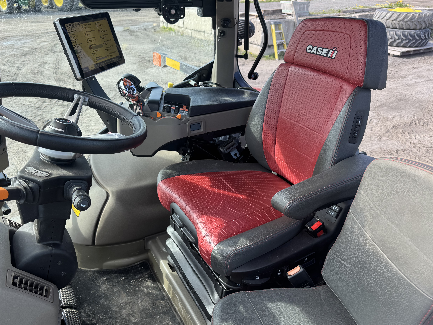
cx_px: 192
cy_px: 174
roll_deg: +0.9
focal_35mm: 28
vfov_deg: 49.7
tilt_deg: -27.5
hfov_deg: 63.3
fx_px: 350
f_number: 1.78
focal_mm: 6.76
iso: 80
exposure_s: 1/510
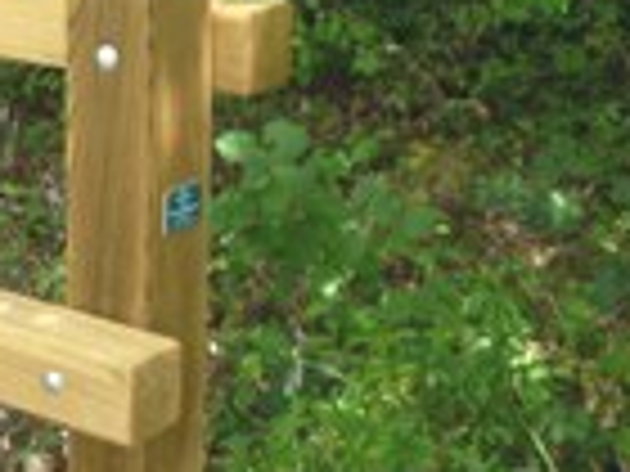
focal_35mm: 80
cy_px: 121
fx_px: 1456
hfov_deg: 22.5
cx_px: -126
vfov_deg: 18.3
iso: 100
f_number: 3.1
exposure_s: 1/125
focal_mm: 4.5
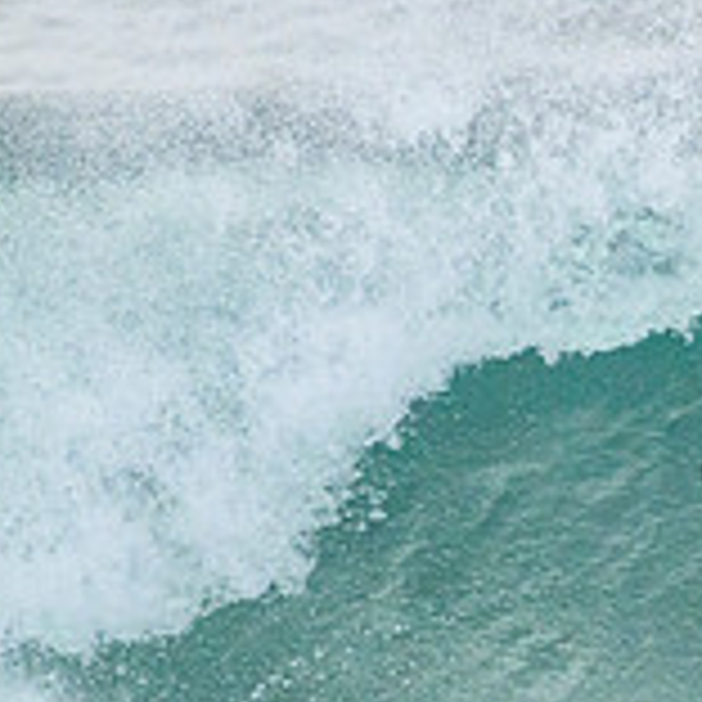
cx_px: 1089
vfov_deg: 0.6
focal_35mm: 2821
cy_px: 527
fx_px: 64724
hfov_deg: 0.6
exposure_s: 1/2000
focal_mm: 800
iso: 2800
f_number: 11
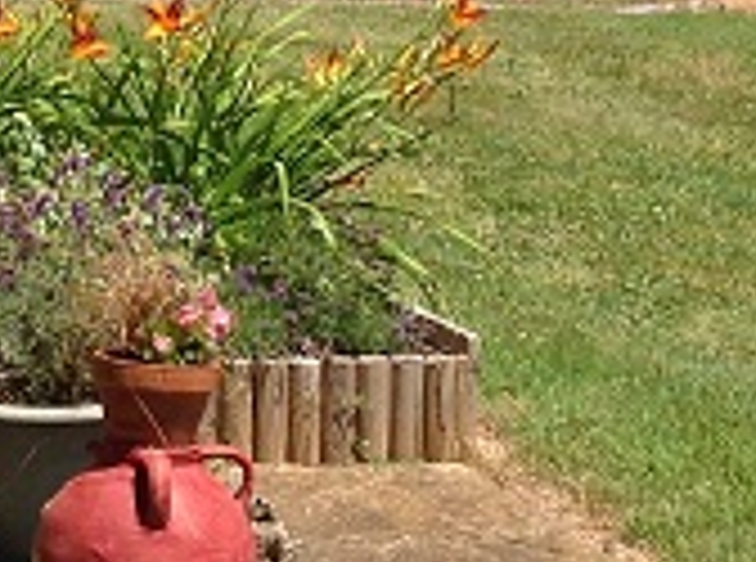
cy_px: 196
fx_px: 3637
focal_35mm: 167
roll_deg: -1.4
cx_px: 9
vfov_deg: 8.8
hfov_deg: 11.7
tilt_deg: -4.2
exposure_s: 1/1681
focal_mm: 4.28
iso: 50
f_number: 2.4
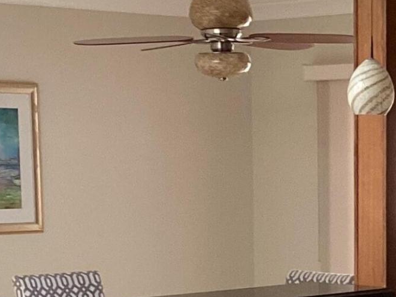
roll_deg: +0.4
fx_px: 1545
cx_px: 352
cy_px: 432
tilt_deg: -11.5
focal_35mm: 135
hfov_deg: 14.5
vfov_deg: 10.6
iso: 160
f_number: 2.4
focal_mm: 3.3
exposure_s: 1/60
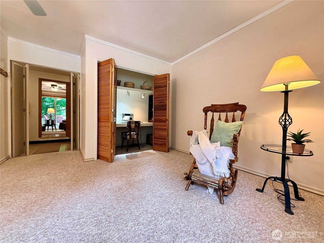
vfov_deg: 85.7
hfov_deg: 102.1
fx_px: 131
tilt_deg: -1.6
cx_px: 162
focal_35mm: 14
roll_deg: -0.3
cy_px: 122
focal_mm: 2.22
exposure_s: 1/60
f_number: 2.2
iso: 250
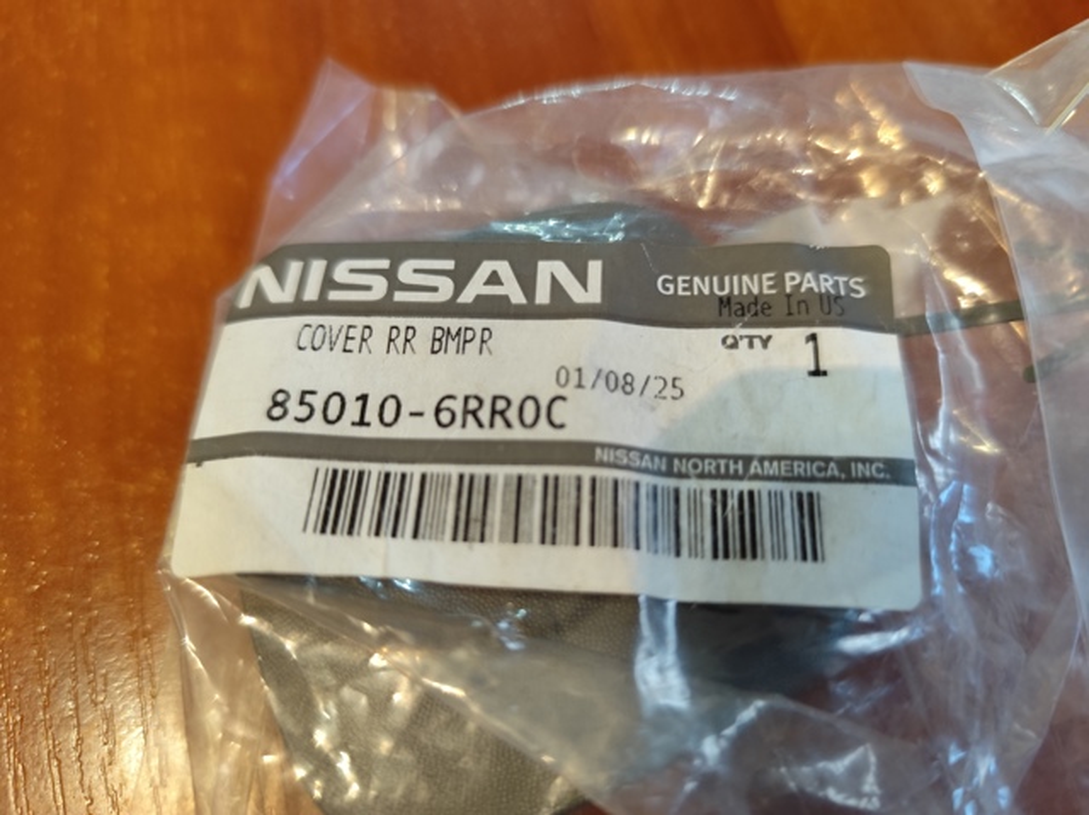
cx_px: 544
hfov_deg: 74.0
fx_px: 723
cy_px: 408
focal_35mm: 23
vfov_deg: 58.8
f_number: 1.65
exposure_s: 1/50
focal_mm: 6.19
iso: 1000
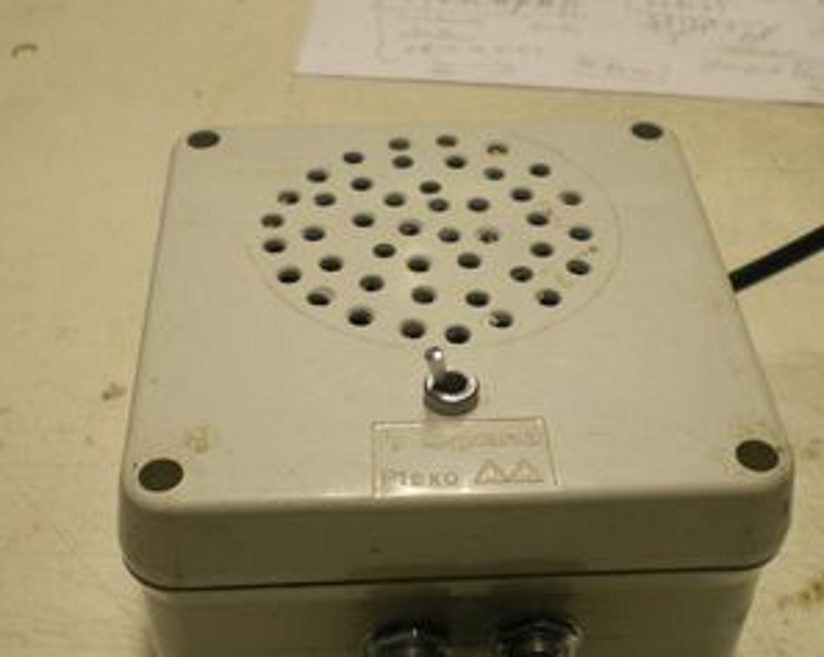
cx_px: 433
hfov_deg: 37.4
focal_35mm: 50
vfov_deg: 30.1
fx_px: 1218
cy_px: 391
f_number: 3.1
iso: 200
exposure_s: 1/50
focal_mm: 6.3
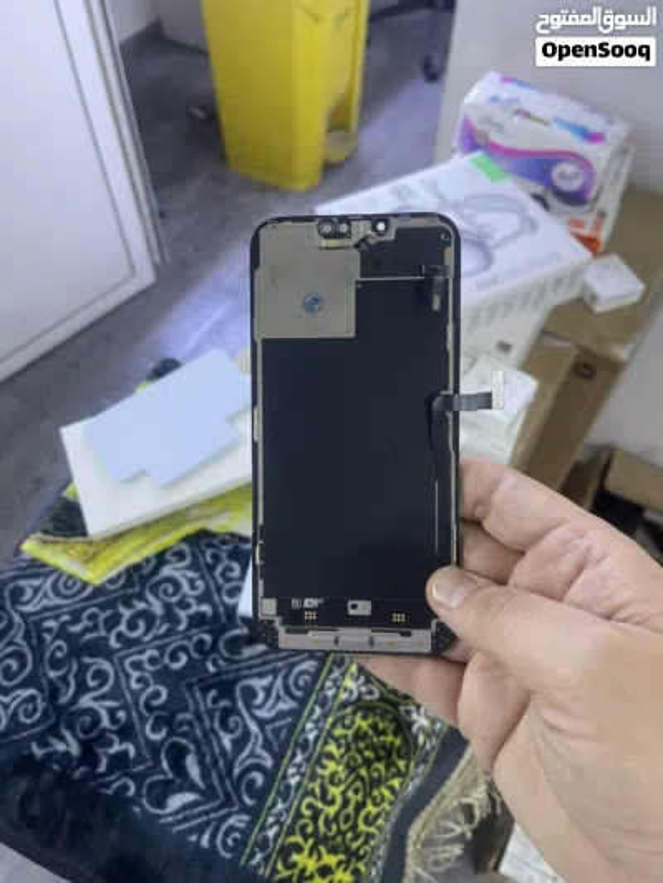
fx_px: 638
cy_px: 442
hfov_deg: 54.9
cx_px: 332
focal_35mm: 25
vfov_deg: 69.4
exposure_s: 1/50
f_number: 1.6
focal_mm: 5.1
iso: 160
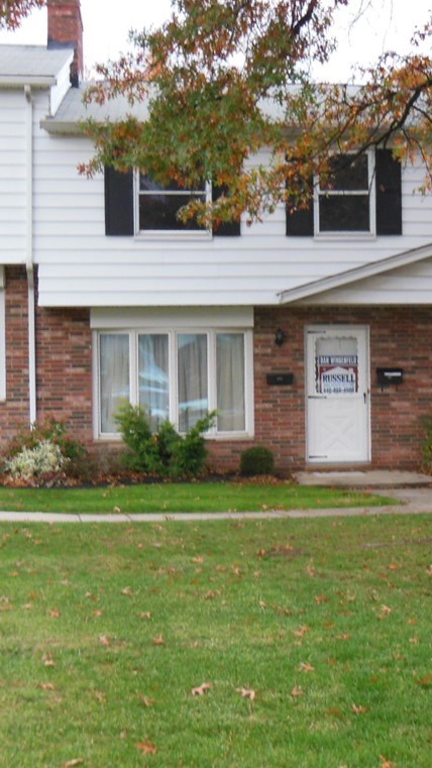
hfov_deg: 18.1
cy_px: 383
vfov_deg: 31.9
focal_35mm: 66
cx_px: 339
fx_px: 1344
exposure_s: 1/30
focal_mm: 8
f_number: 4.4
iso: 400
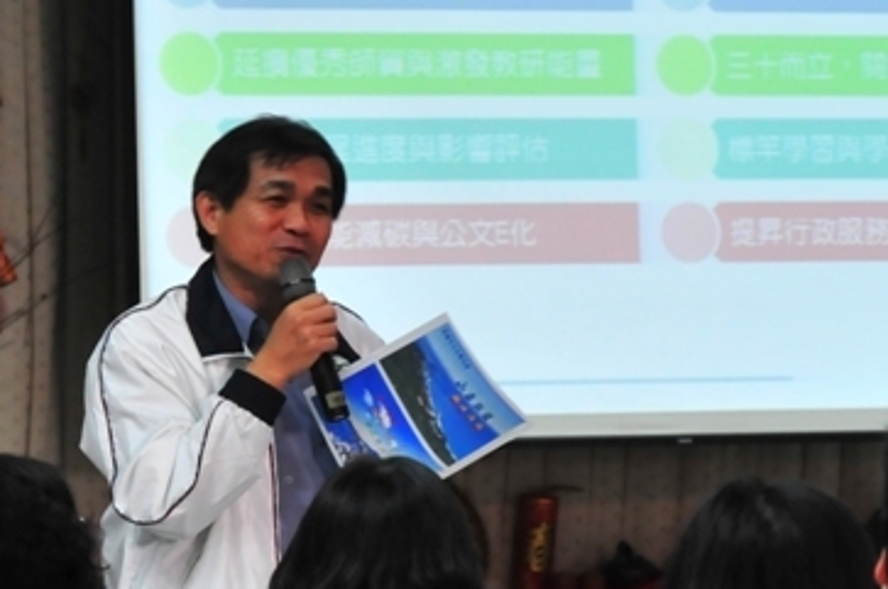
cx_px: 482
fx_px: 5419
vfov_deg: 6.2
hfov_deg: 9.4
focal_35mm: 220
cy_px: 342
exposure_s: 1/45
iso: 800
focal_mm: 52
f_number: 4.5
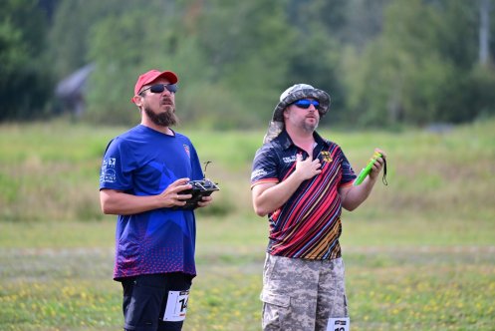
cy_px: 166
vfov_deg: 3.4
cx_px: 248
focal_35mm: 400
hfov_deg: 5.2
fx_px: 5503
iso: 1600
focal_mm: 400
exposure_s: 1/2500
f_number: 6.3
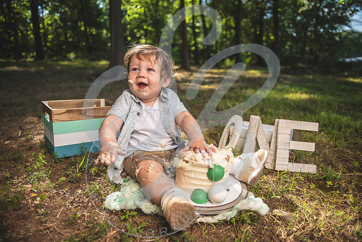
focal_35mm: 24
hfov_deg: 73.7
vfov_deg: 53.2
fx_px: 241
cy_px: 121
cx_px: 181
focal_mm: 24
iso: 100
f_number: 2.8
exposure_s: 1/800
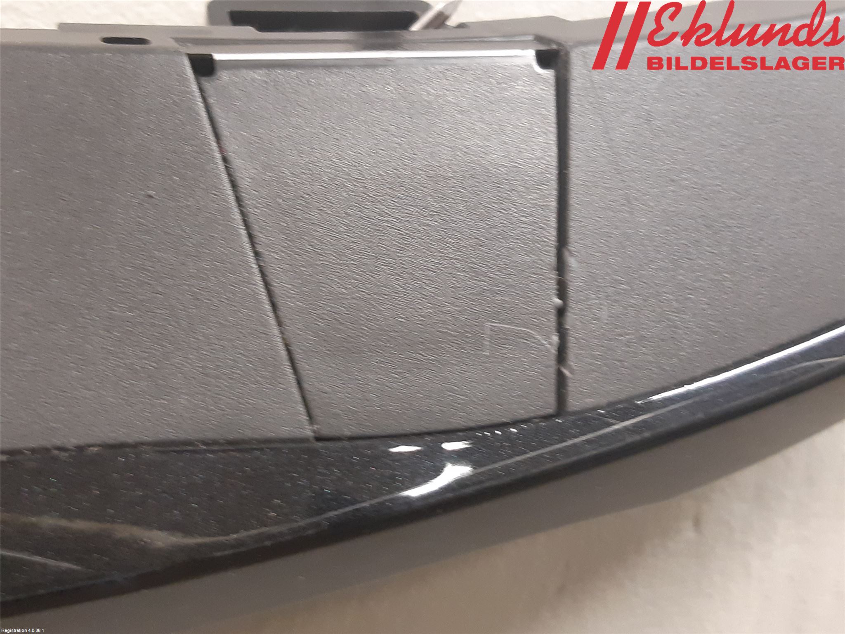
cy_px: 317
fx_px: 635
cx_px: 422
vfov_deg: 53.1
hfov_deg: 67.3
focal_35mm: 26
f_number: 1.7
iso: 200
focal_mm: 3.93
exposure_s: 1/25
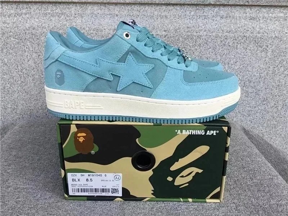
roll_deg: -0.6
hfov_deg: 58.4
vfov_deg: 45.4
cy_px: 108
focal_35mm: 31
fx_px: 258
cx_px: 144
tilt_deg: -19.7
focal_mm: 3.3
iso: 25
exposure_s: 1/554
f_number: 2.4
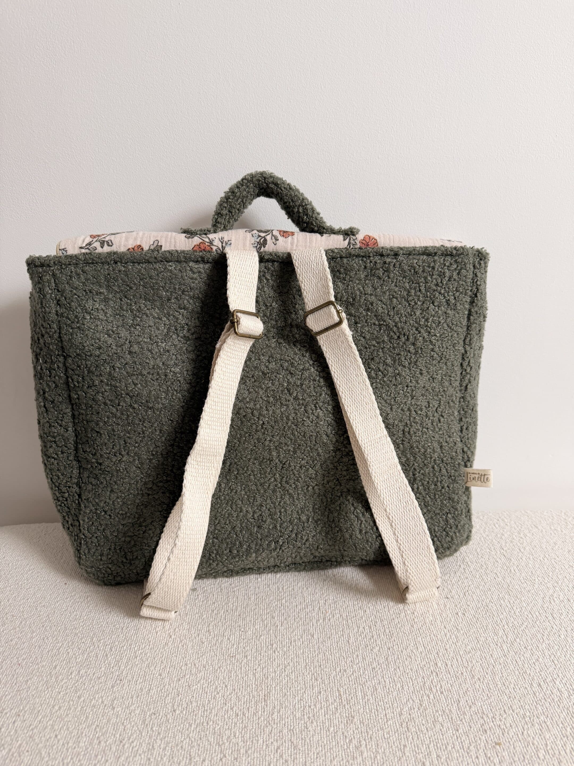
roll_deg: +0.7
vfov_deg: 71.6
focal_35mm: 24
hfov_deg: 56.8
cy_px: 383
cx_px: 287
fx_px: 531
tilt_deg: -21.0
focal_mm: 6.76
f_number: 1.78
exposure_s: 1/97
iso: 200
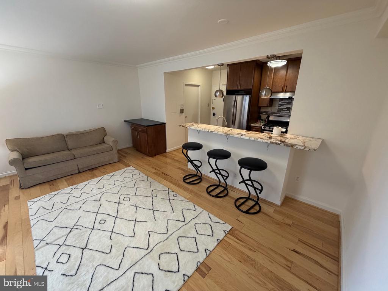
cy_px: 146
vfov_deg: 85.7
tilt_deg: -17.2
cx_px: 194
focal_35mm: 14
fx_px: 157
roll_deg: +0.2
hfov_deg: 102.1
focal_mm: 2.22
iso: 160
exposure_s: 1/60
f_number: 2.2
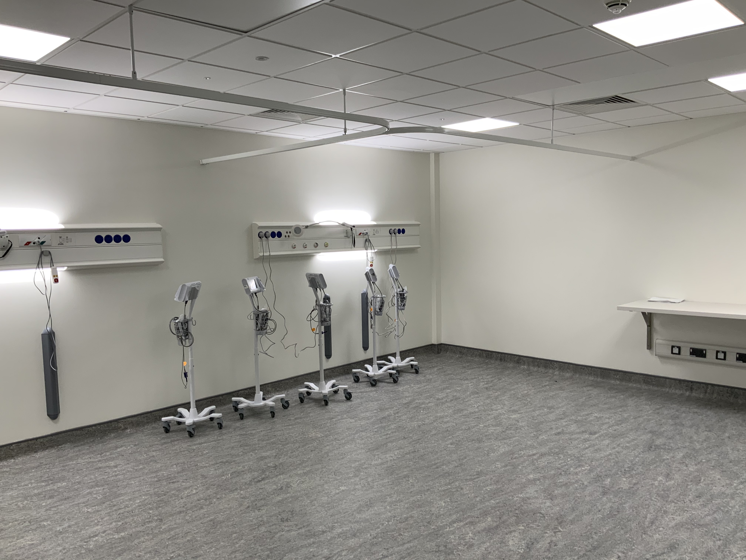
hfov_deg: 61.7
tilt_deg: -3.1
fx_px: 625
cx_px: 373
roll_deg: +1.5
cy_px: 280
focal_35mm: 29
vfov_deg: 48.2
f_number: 1.8
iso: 32
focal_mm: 3
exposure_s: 1/100
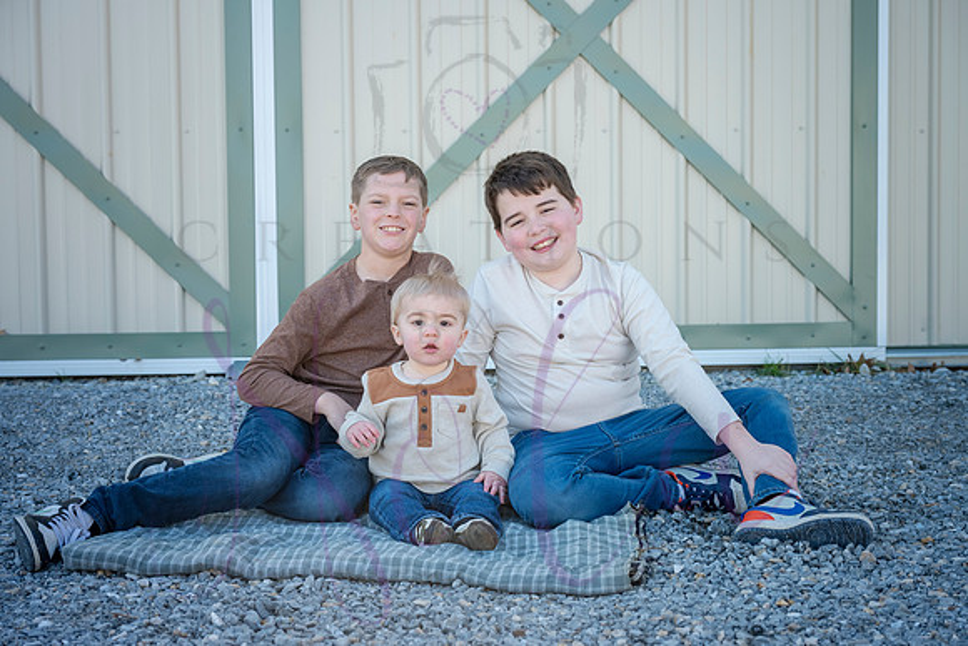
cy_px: 323
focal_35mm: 54
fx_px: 1452
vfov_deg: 25.1
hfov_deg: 36.9
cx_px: 484
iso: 400
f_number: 5
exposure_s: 1/640
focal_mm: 54
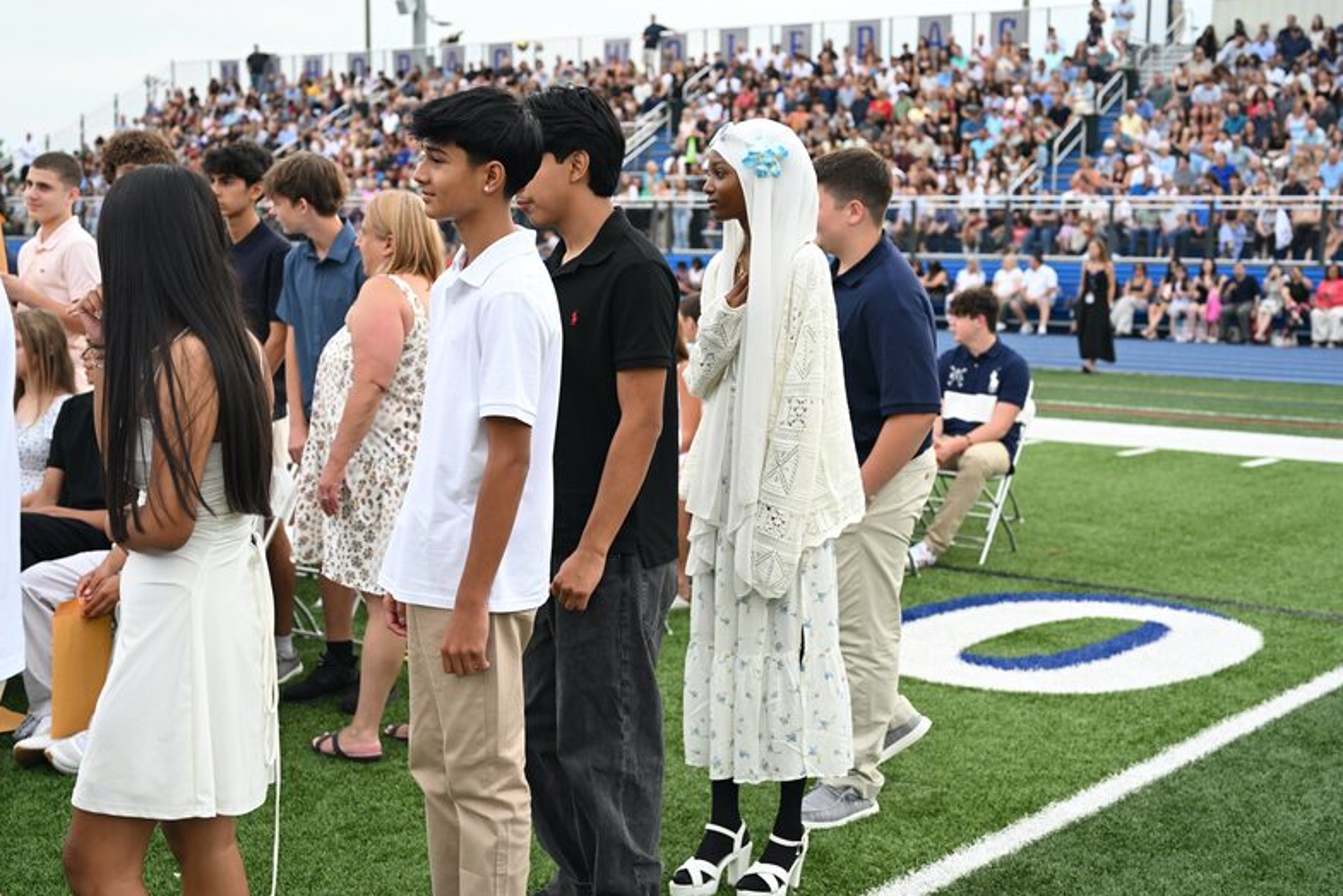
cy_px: 443
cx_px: 661
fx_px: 1903
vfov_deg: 26.5
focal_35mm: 51
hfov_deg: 38.9
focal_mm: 50
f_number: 5
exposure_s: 1/500
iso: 400
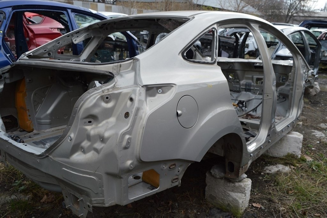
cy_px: 109
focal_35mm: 30
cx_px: 164
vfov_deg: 43.5
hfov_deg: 62.0
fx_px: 272
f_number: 6.3
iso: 100
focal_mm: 20
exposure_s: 1/160
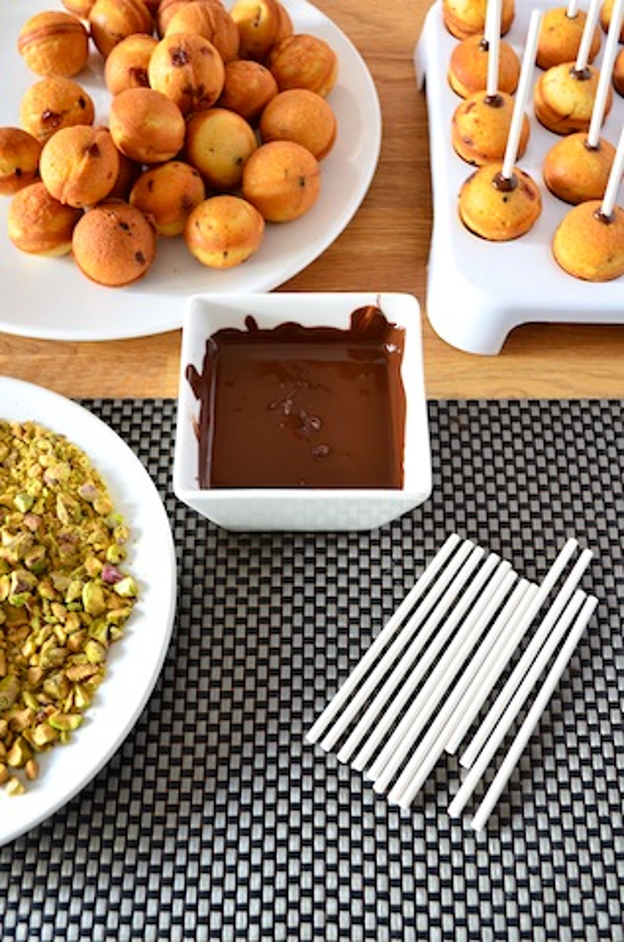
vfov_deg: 49.6
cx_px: 312
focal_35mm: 39
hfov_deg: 34.1
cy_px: 471
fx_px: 1018
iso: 100
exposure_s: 1/10
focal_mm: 26
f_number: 4.2
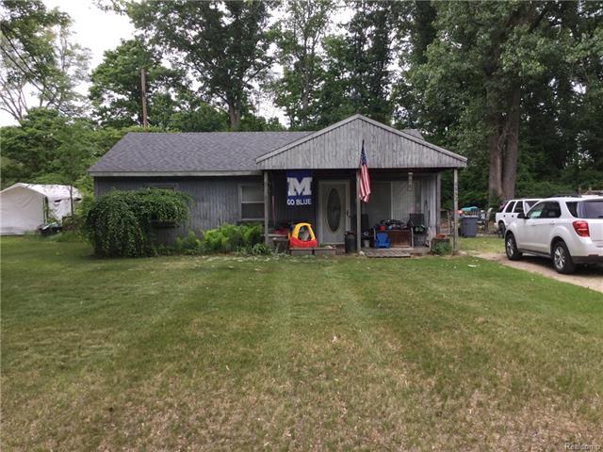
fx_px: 540
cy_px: 226
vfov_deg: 45.4
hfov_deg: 58.4
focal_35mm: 31
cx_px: 302
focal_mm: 3.3
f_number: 2.4
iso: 25
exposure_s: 1/225
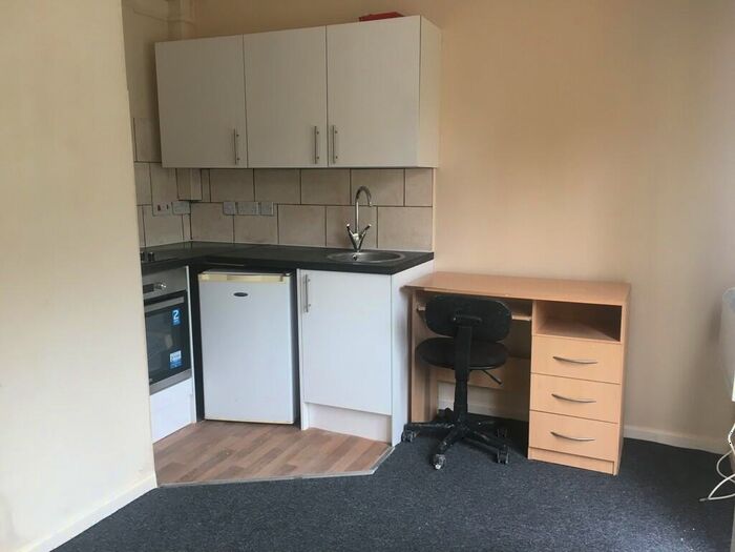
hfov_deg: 61.7
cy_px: 276
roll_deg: +1.0
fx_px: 616
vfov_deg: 48.2
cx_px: 368
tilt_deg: -9.7
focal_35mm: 29
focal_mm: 4.15
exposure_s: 1/33
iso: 80
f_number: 2.2
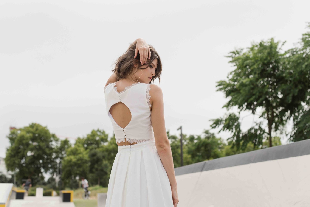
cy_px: 104
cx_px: 155
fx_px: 431
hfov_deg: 39.6
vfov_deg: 27.0
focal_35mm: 50
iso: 80
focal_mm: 50
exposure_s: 1/1250
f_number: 4
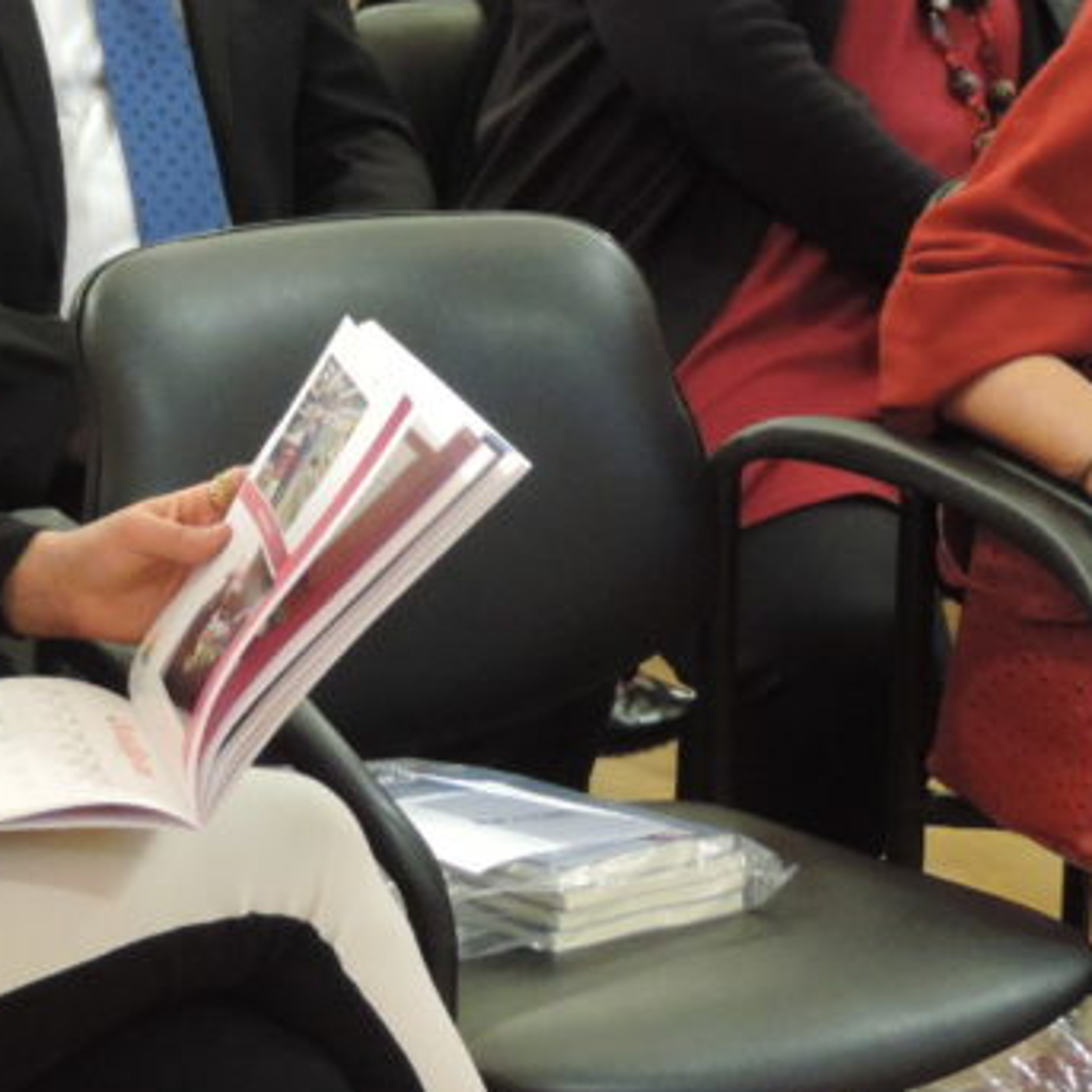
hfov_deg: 12.0
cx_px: 411
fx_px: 5175
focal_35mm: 145
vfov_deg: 12.0
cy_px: 172
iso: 800
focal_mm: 9.8
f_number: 3.7
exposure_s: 1/10
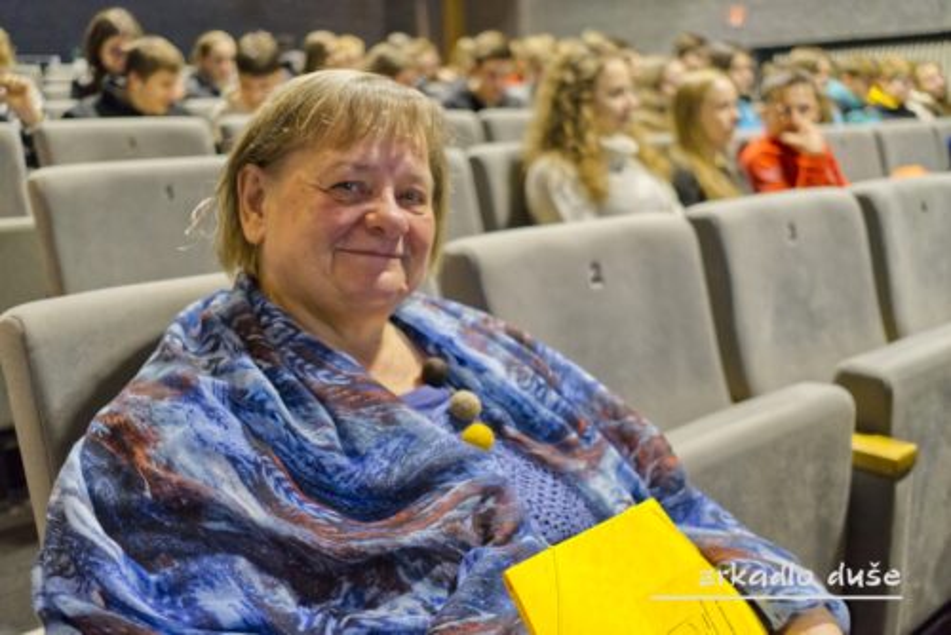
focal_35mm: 35
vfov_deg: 37.9
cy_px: 318
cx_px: 476
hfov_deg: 54.4
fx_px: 925
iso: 2500
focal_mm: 23
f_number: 2
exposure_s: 1/160
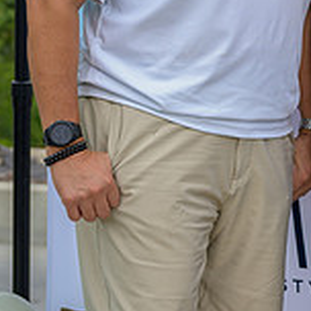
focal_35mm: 169
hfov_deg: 9.8
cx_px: 552
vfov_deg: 10.2
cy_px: -58
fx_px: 1718
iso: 125
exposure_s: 1/200
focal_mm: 52
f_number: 4
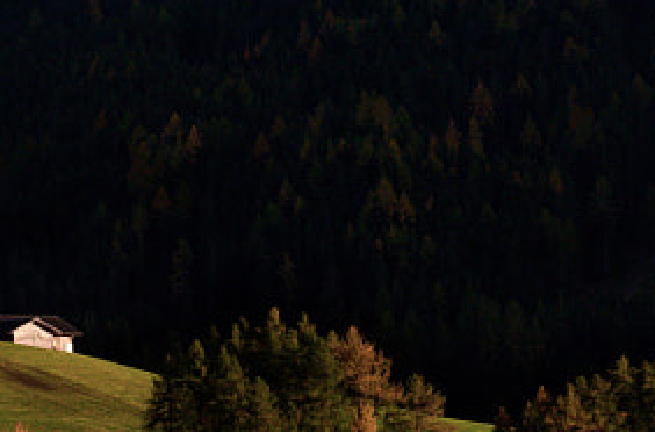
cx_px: -669
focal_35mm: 284
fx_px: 5150
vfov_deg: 4.8
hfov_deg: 7.0
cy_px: 145
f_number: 8
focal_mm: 50
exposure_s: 1/250
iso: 500
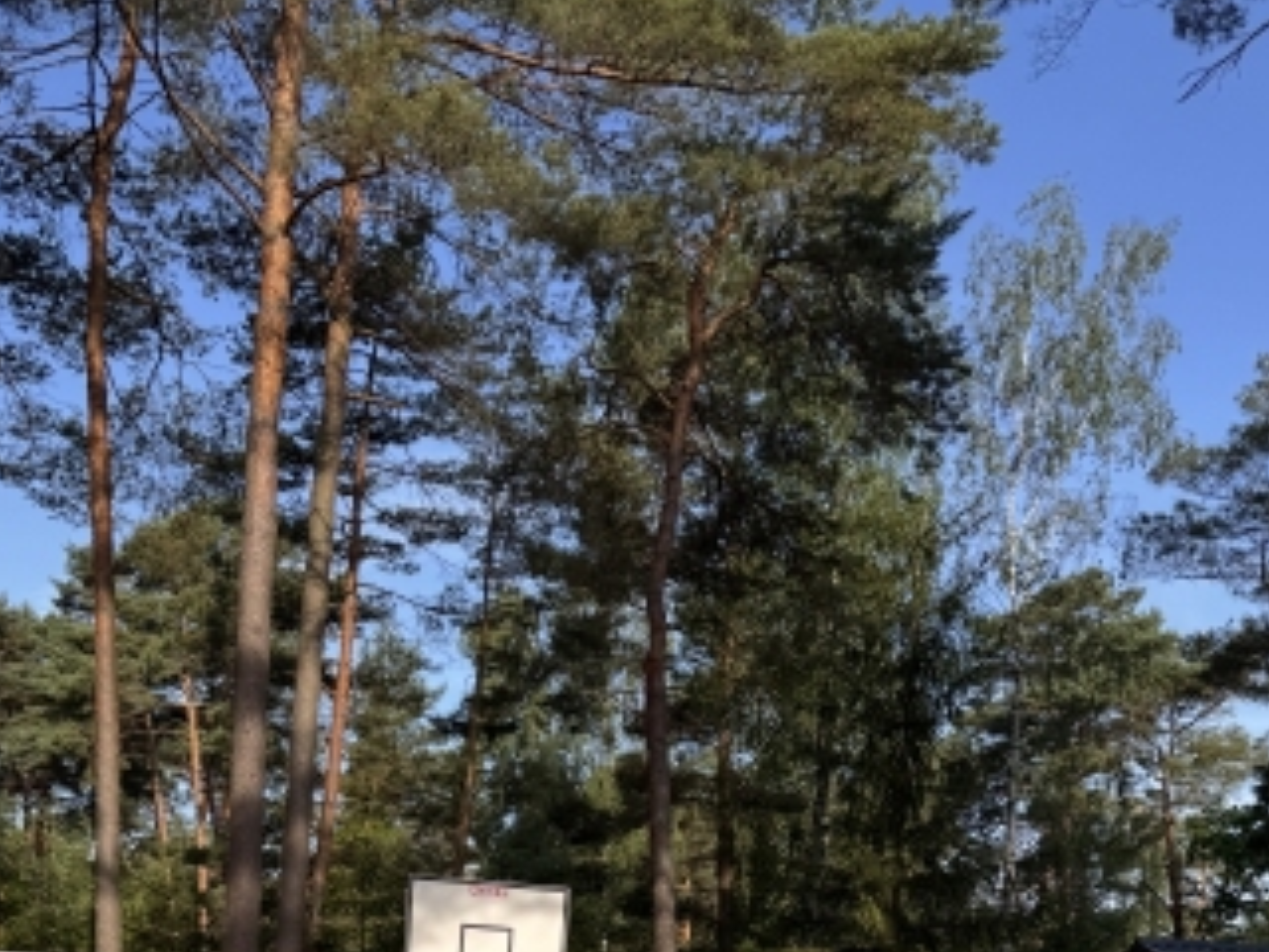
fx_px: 1650
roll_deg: -1.0
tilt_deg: +0.3
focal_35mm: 45
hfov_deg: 42.1
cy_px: 1138
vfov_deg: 28.2
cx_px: 638
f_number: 1.78
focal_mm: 6.76
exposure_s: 1/1076
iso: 80
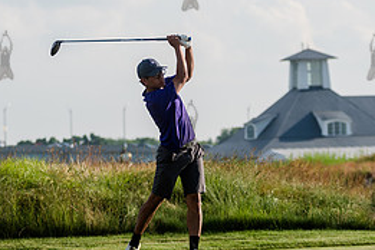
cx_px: 190
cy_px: 124
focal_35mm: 222
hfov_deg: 9.3
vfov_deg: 6.2
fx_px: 2312
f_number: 3.5
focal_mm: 100
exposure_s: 1/2000
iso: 125
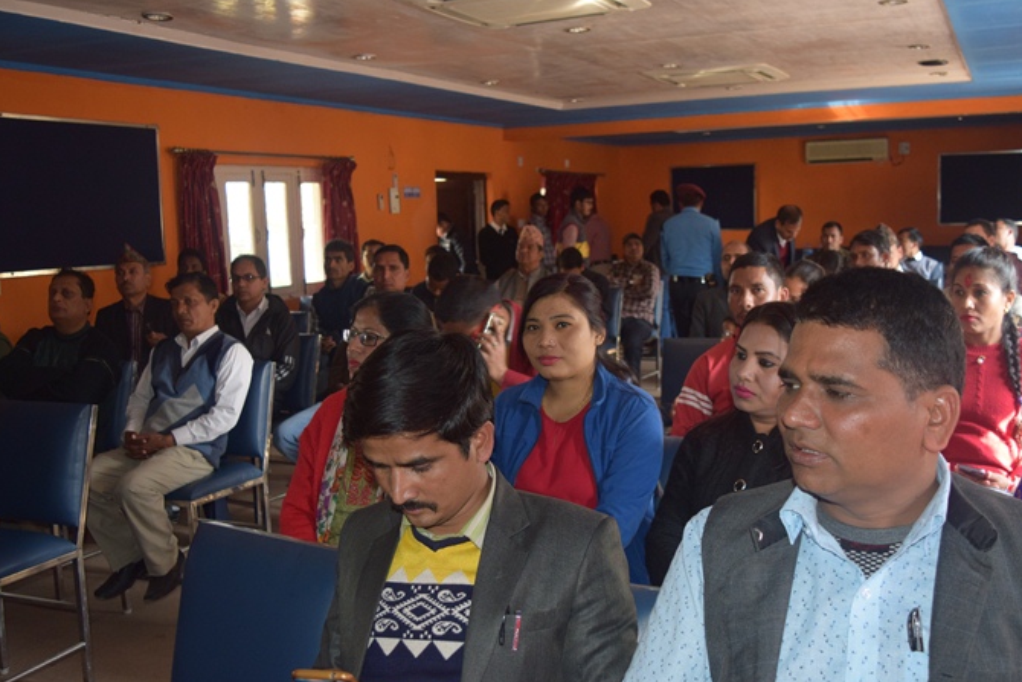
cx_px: 554
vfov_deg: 35.4
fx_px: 1067
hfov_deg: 51.1
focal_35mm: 38
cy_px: 347
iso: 900
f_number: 3.8
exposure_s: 1/60
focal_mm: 21
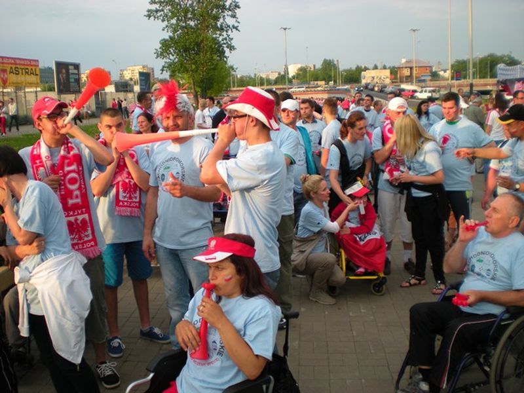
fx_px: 575
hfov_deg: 49.0
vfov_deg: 37.7
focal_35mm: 38
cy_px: 196
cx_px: 262
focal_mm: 6.3
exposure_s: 1/163
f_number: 3.1
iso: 64
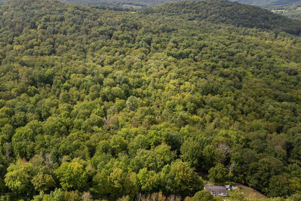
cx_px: 93
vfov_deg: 42.3
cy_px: 106
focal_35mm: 31
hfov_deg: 58.5
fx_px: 259
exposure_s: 1/200
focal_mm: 8.38
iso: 120
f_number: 2.8
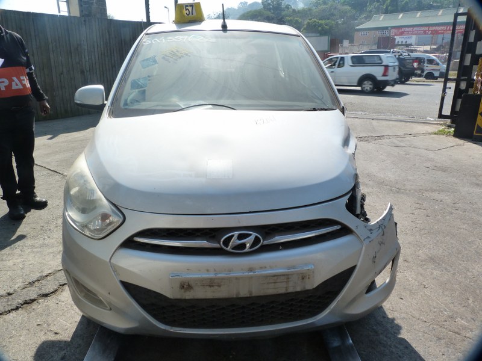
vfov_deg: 54.9
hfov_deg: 69.4
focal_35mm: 25
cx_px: 241
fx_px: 348
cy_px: 180
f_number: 5
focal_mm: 4.5
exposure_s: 1/250
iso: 125
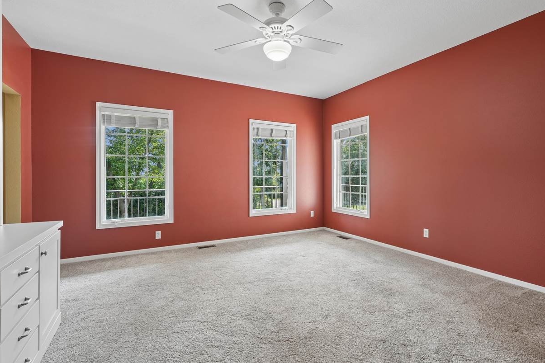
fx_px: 257
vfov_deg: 70.4
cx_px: 284
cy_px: 174
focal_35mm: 17
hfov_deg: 93.2
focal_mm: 16
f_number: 10
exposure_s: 1/13
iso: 400
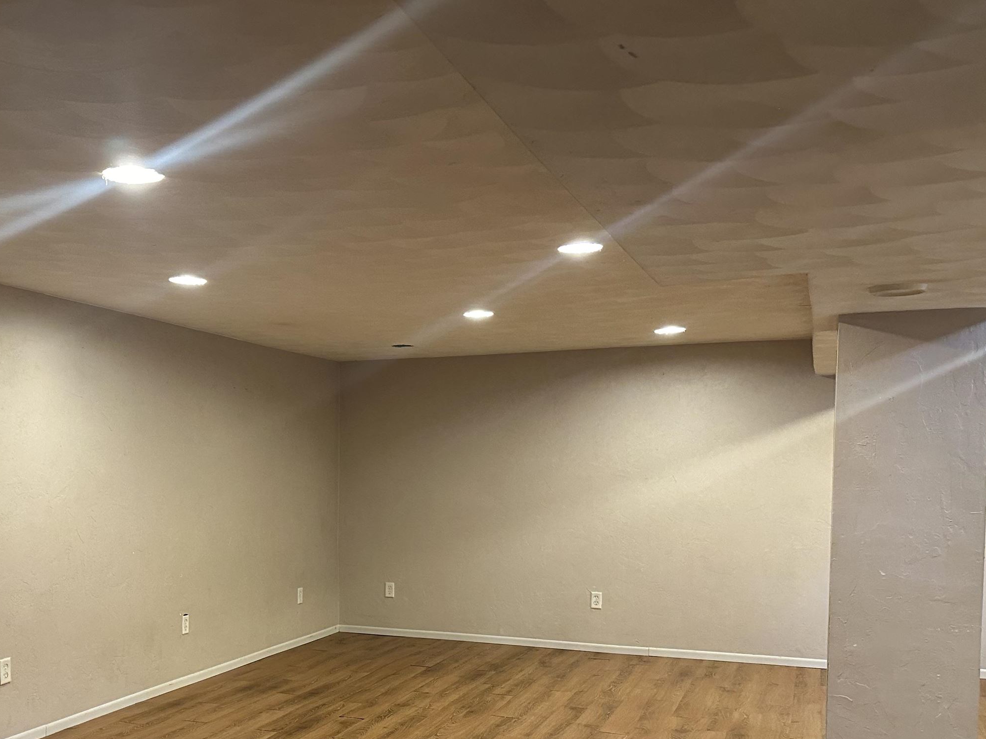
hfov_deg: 49.3
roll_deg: +0.7
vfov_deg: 37.9
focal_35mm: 37
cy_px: 530
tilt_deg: -4.2
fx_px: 1054
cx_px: 327
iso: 500
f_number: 1.78
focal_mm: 6.86
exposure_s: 1/60
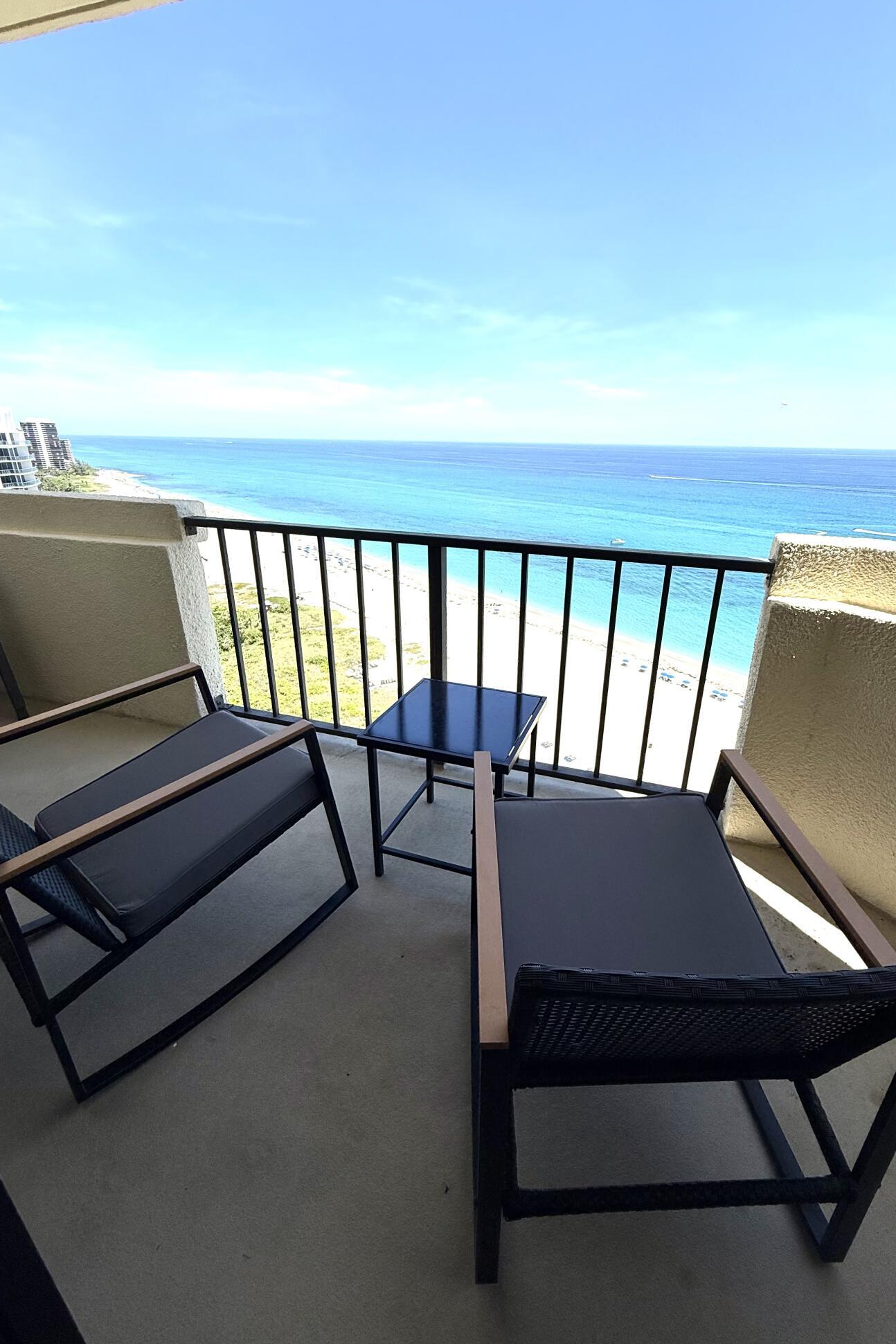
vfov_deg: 100.4
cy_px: 652
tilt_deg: -19.8
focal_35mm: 15
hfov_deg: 77.1
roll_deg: -0.6
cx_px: 492
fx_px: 560
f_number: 2.2
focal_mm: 2.22
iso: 50
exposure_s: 1/2410
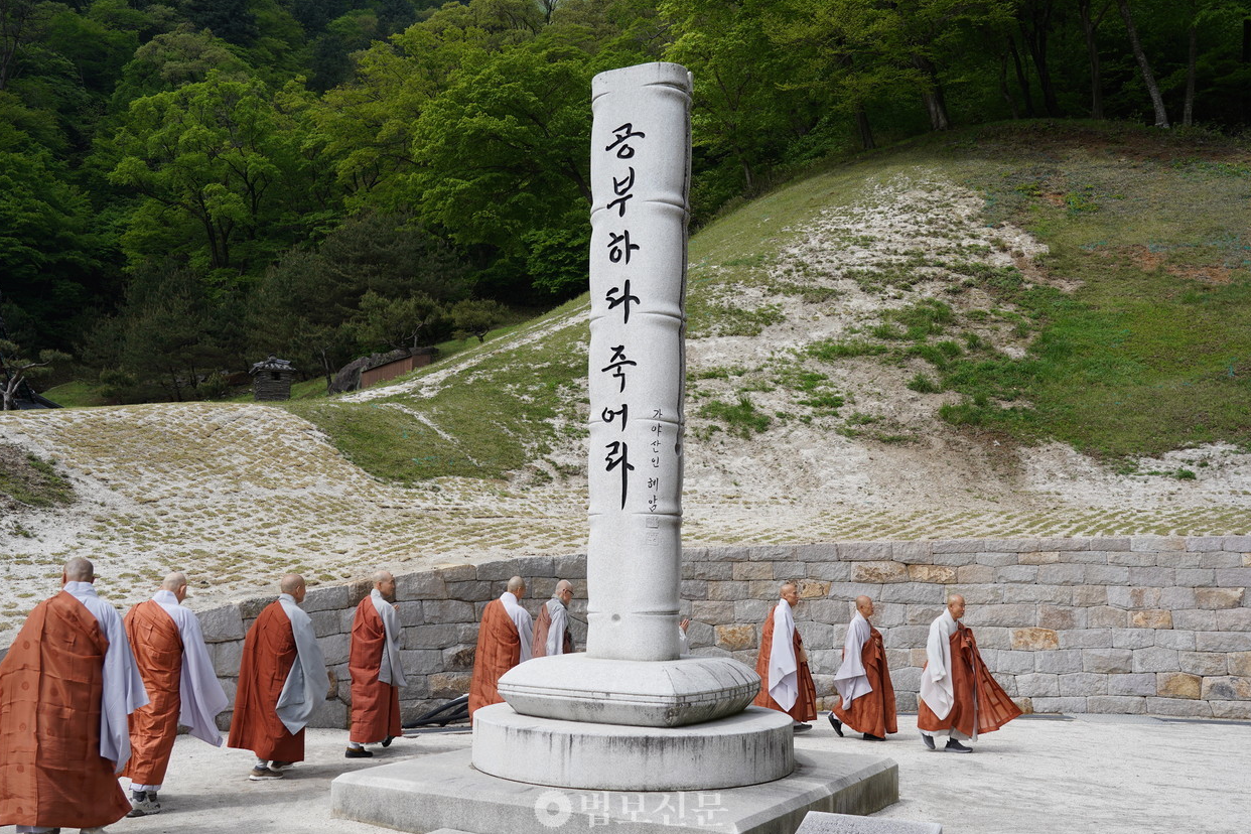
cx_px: 615
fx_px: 1181
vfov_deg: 38.9
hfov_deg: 55.8
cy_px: 414
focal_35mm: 34
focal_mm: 33
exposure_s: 1/640
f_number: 4.5
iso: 100
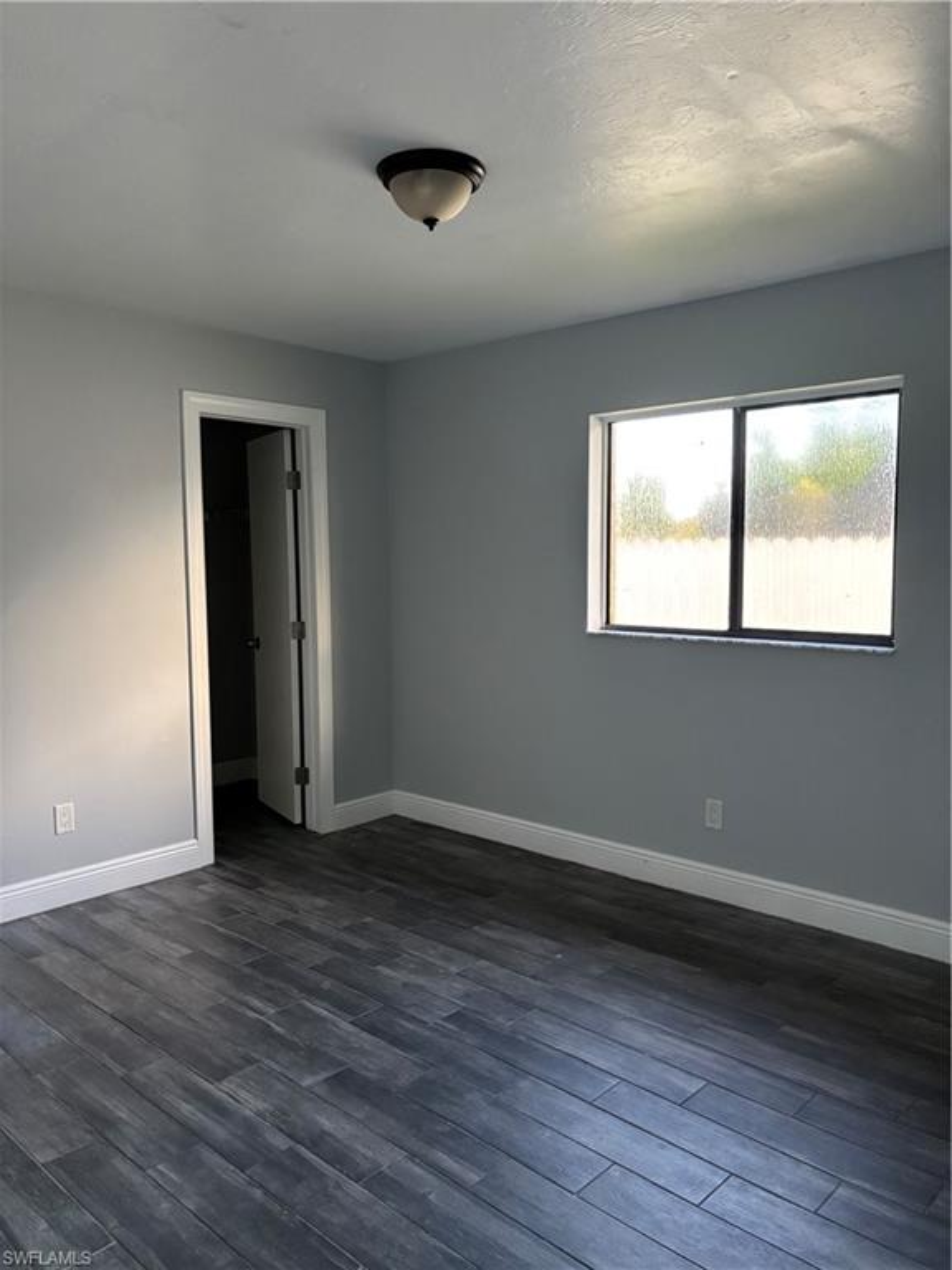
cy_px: 635
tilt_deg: -5.5
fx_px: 953
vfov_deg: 67.3
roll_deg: +0.0
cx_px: 476
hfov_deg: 53.1
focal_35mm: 26
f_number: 1.6
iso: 400
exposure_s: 1/60
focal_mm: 5.96
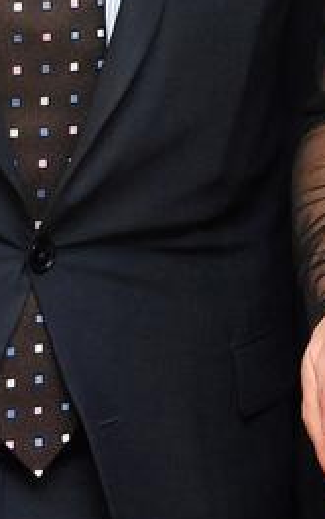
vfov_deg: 8.0
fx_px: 3675
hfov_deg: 5.0
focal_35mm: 260
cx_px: 607
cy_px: -136
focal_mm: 42
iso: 3200
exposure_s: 1/125
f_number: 4.5
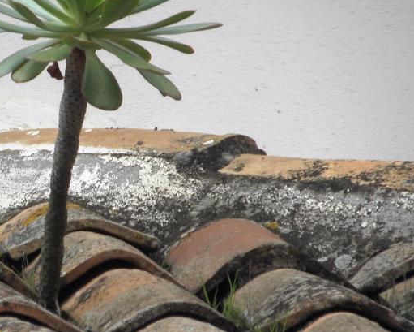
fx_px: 13150
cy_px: 167
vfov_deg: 1.4
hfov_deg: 1.8
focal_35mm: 1073
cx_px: 79
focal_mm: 97.84
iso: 125
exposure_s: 1/125
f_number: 5
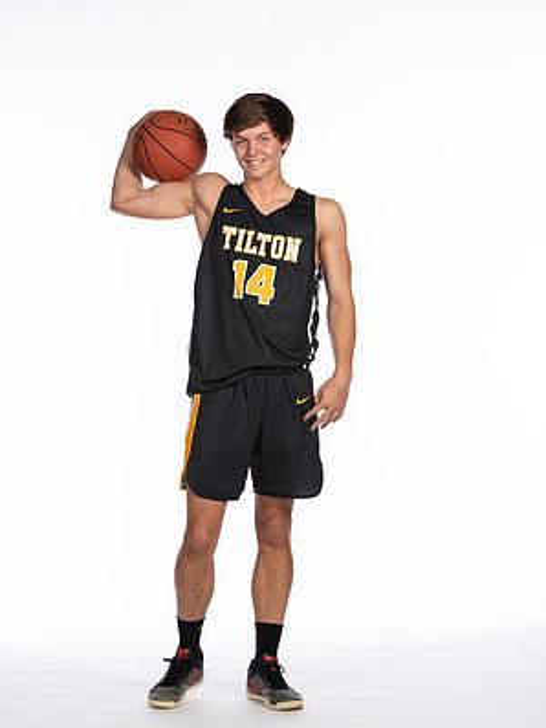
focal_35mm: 134
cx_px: 273
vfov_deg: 14.7
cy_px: 380
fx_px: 2817
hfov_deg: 11.1
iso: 100
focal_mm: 82
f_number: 5.6
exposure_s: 1/100
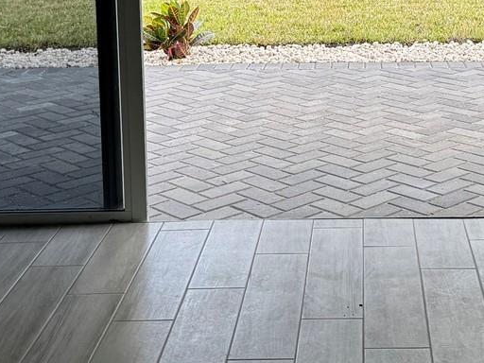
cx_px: 366
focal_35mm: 75
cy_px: -30
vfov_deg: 18.9
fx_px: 1049
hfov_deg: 25.7
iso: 80
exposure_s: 1/448
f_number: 1.78
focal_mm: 6.86
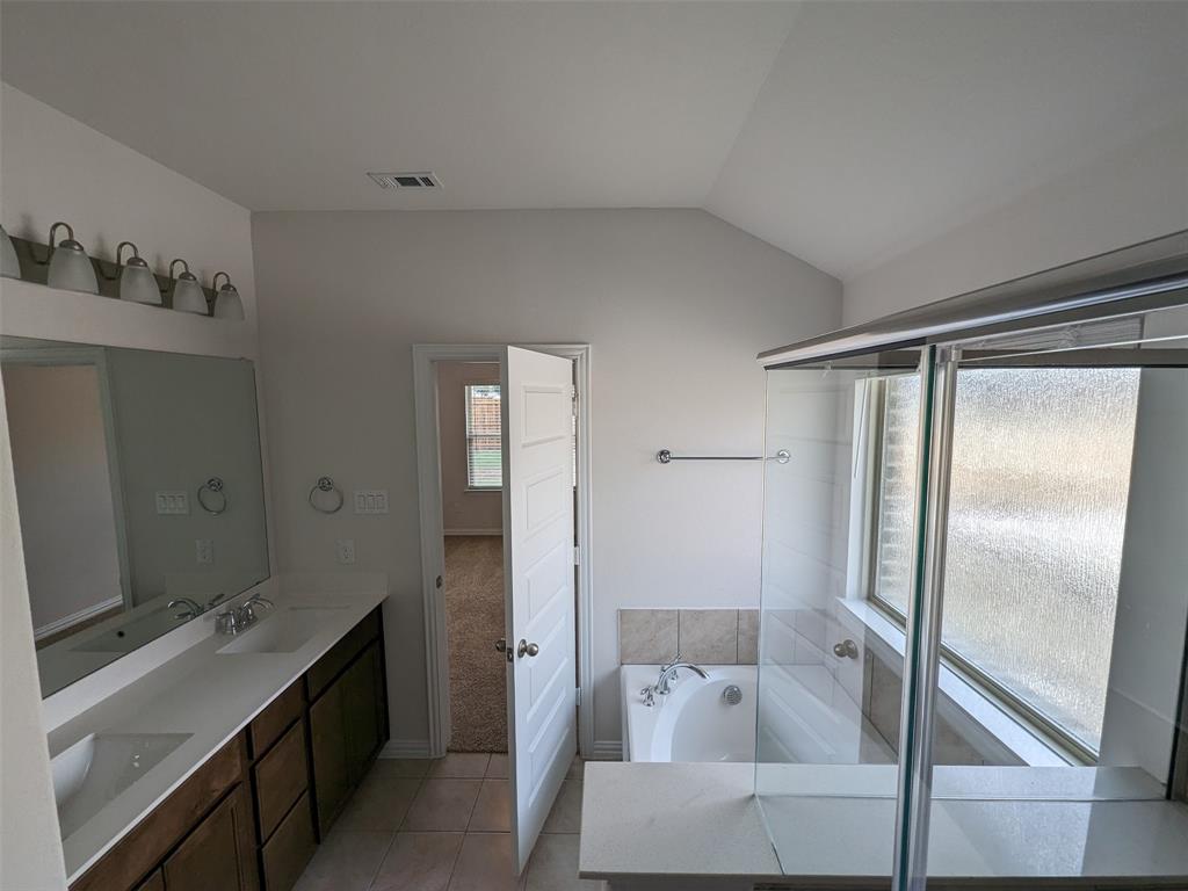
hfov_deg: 106.2
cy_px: 446
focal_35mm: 13
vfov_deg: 89.9
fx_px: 446
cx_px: 594
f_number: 2.2
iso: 48
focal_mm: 1.95
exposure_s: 1/232
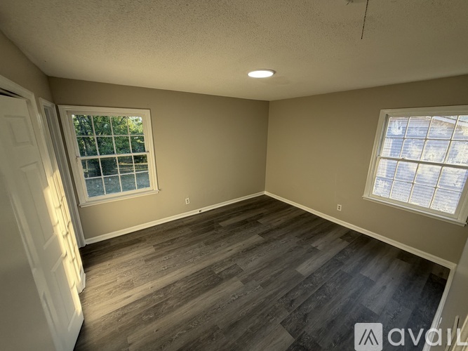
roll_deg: -0.2
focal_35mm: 14
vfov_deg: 85.7
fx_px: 189
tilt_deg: -16.9
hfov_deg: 102.1
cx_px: 234
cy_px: 176
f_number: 2.2
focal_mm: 2.22
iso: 80
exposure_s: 1/120
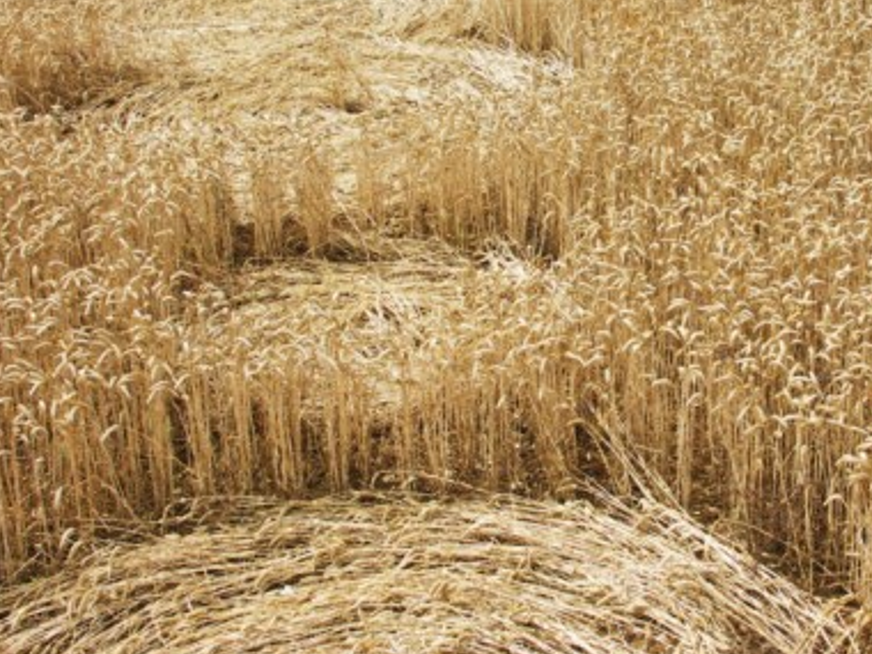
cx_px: 647
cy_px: 250
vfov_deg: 22.9
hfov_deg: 29.8
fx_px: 1612
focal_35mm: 64
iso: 50
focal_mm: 9.9
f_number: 5.6
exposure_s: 1/320
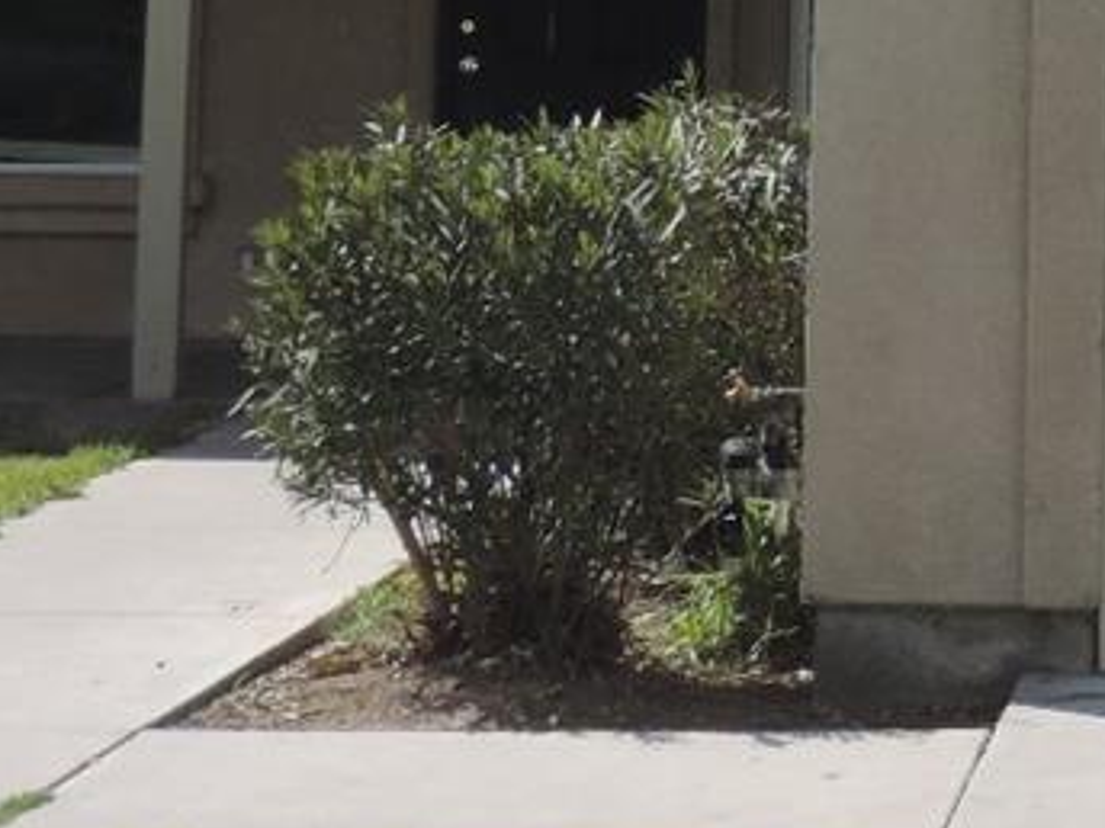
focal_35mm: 144
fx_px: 4597
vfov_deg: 10.0
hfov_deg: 13.1
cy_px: -366
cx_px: 1532
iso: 140
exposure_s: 1/1600
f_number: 3.2
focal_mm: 5.8
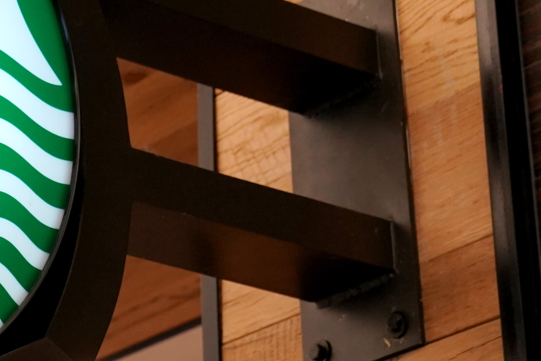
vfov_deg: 8.6
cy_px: 123
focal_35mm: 160
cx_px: -284
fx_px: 2404
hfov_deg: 12.2
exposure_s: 1/160
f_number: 5
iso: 1600
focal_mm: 44
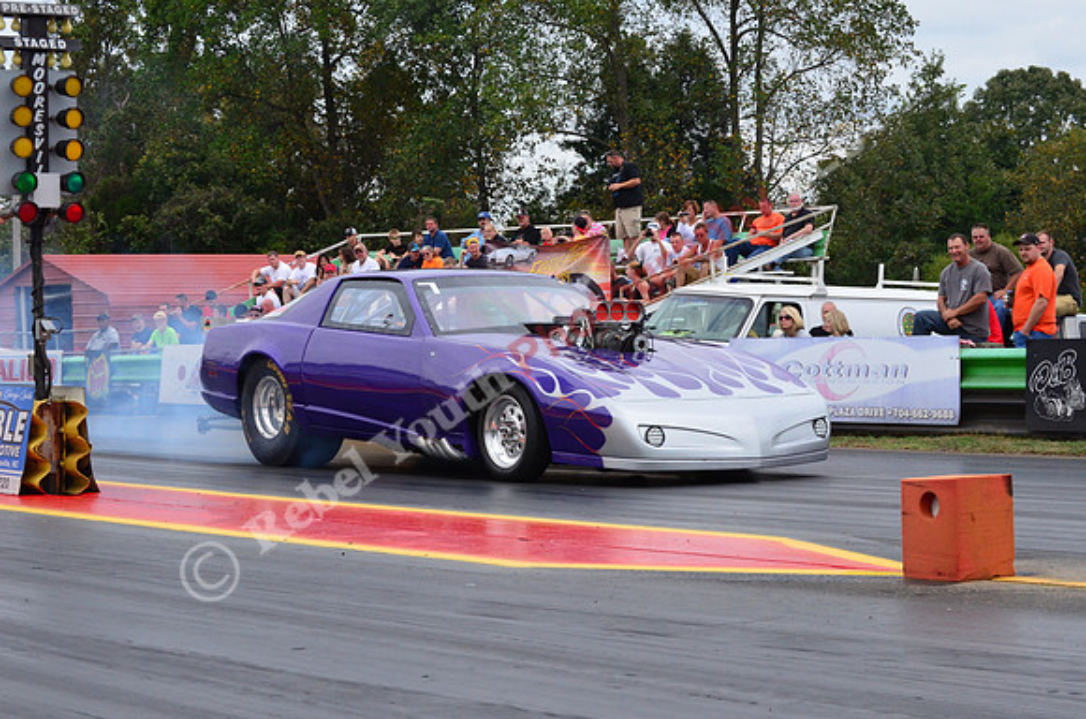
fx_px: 2483
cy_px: 360
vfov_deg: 16.5
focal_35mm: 82
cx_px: 543
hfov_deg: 24.7
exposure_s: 1/640
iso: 1000
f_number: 13
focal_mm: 55
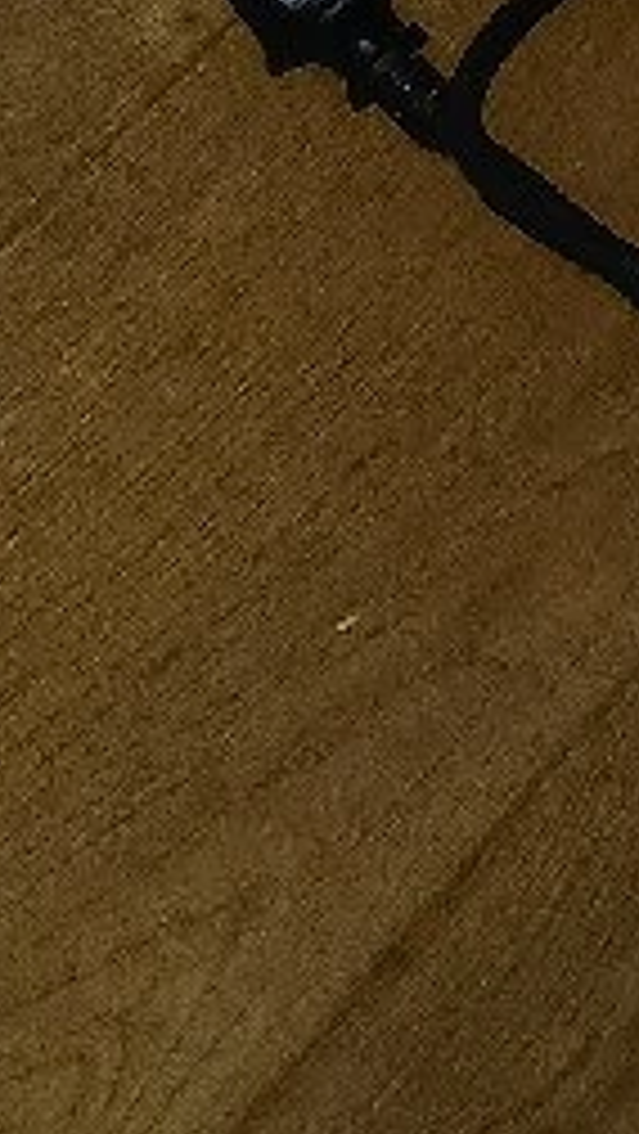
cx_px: 819
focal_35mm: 150
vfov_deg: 11.9
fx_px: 4512
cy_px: -1478
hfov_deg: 8.0
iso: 250
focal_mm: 3.98
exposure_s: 1/50.3
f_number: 1.8
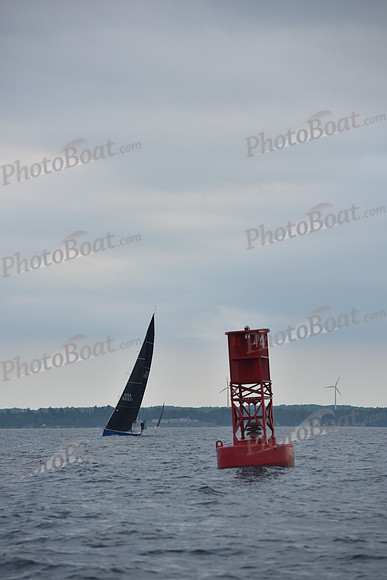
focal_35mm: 175
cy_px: 290
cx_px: 194
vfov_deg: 11.7
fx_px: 2820
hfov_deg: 7.9
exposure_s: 1/800
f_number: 6.3
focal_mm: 175
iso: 400
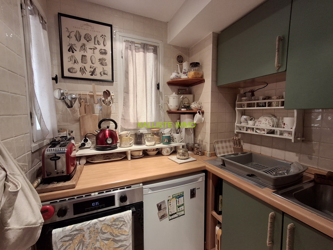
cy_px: 125
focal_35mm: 16
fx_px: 154
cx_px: 166
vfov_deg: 78.1
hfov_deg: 94.5
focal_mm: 1.64
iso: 160
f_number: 2.2
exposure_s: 1/50
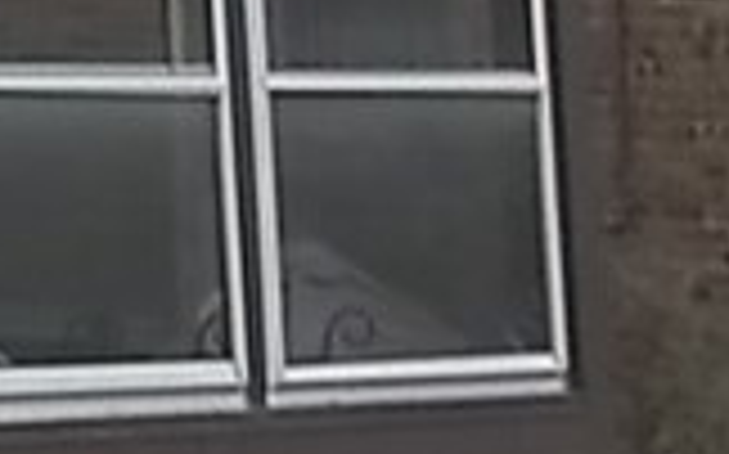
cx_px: -1552
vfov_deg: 5.7
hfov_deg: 8.0
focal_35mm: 221
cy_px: -629
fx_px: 4388
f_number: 3.3
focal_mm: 5.9
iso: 80
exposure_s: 1/40
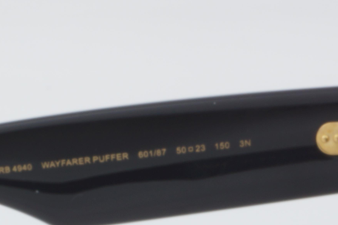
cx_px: -52
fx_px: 2175
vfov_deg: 5.9
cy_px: 318
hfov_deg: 8.8
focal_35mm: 232
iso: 100
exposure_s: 1/3
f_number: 32
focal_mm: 45
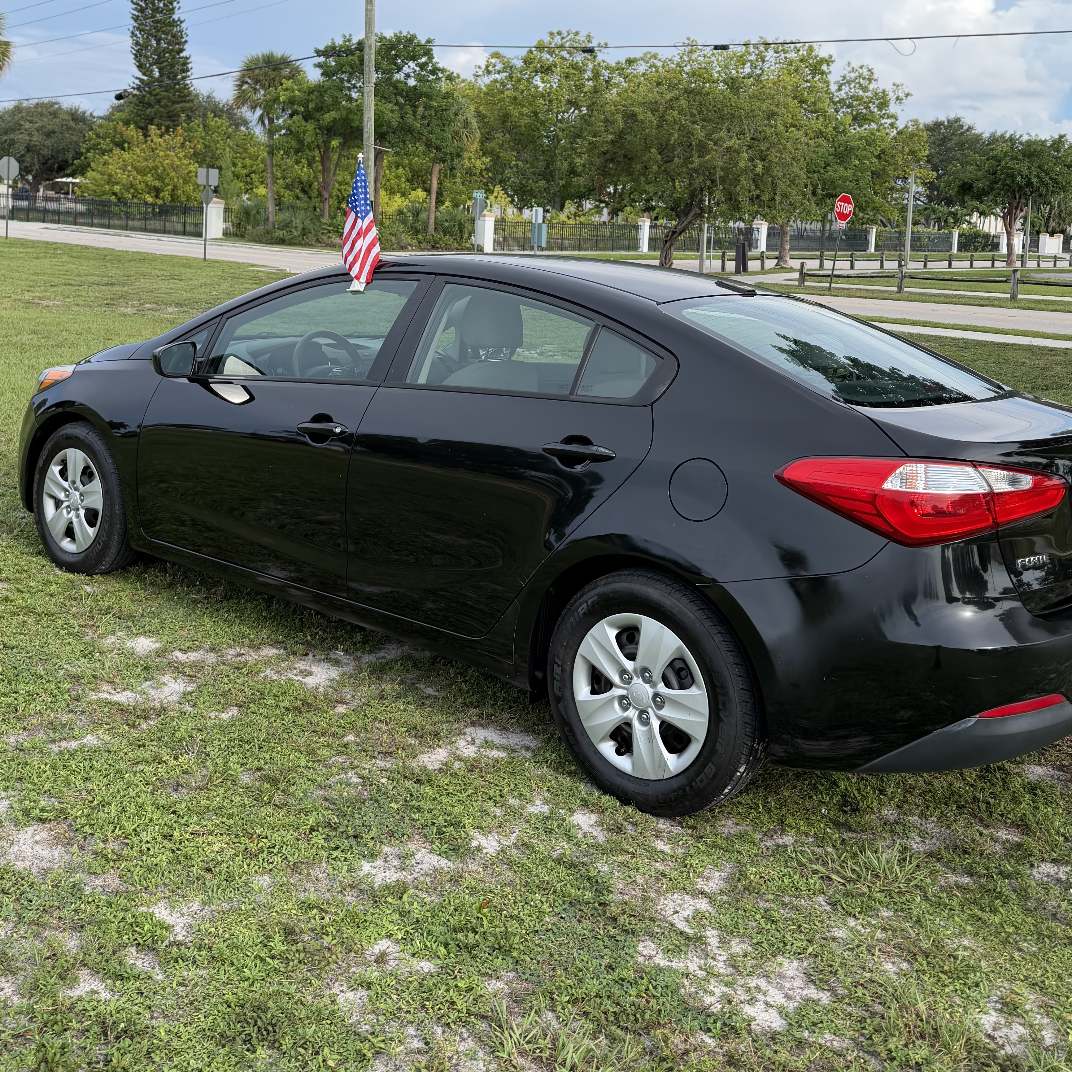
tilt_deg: -4.4
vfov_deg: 45.7
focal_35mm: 35
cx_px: 480
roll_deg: -2.9
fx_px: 1226
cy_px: 277
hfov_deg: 47.1
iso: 100
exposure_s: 1/1410
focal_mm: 6.76
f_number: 1.78
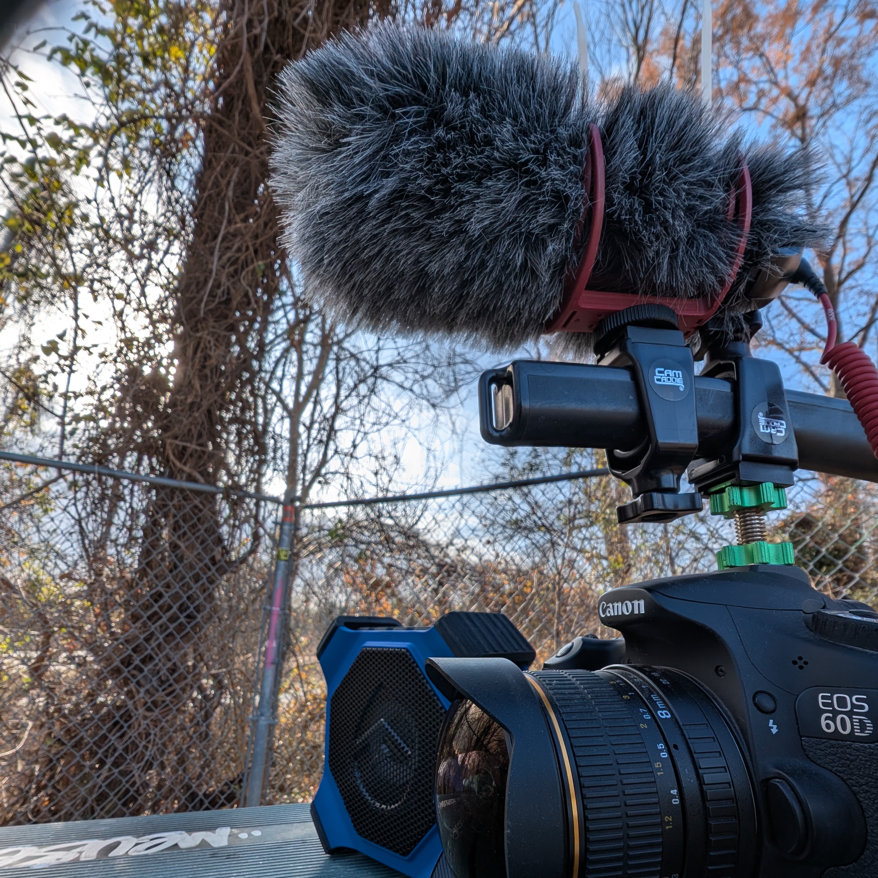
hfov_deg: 87.4
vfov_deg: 86.1
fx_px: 459
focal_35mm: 16
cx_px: 440
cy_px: 536
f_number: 2.2
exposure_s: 1/1466
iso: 43
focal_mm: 1.95
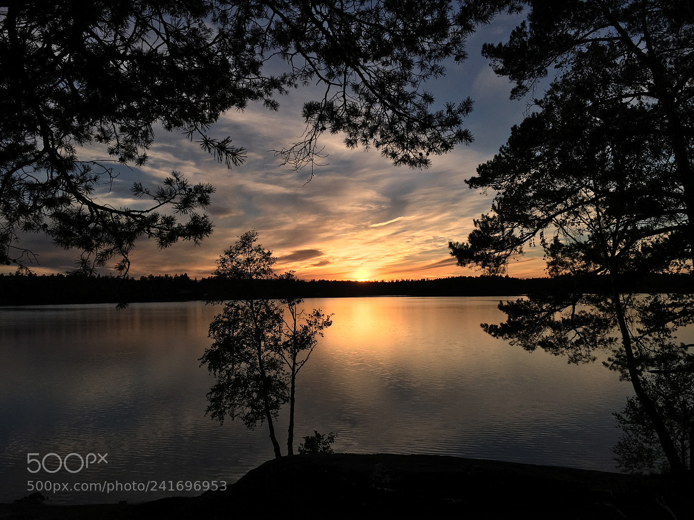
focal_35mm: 29
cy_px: 260
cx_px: 347
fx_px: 581
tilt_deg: +3.5
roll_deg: +1.6
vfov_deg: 48.2
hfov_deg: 61.7
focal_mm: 4.15
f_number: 2.2
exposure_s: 1/1923
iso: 25
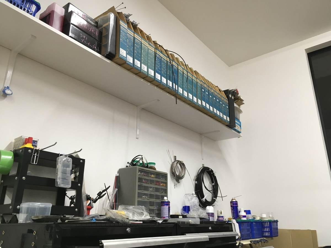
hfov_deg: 61.7
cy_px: 124
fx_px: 277
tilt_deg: +19.5
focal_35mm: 29
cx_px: 166
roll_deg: -0.4
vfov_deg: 48.2
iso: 80
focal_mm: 4.15
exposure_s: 1/30
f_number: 2.2
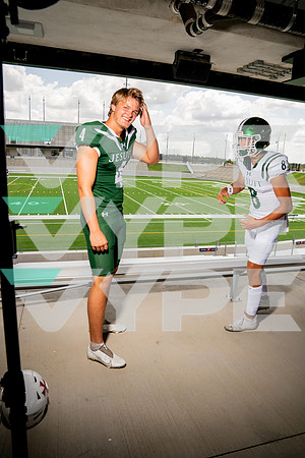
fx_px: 305
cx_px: 152
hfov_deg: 53.1
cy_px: 229
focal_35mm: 24
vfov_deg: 73.7
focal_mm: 24
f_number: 6.3
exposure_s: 1/250
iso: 100
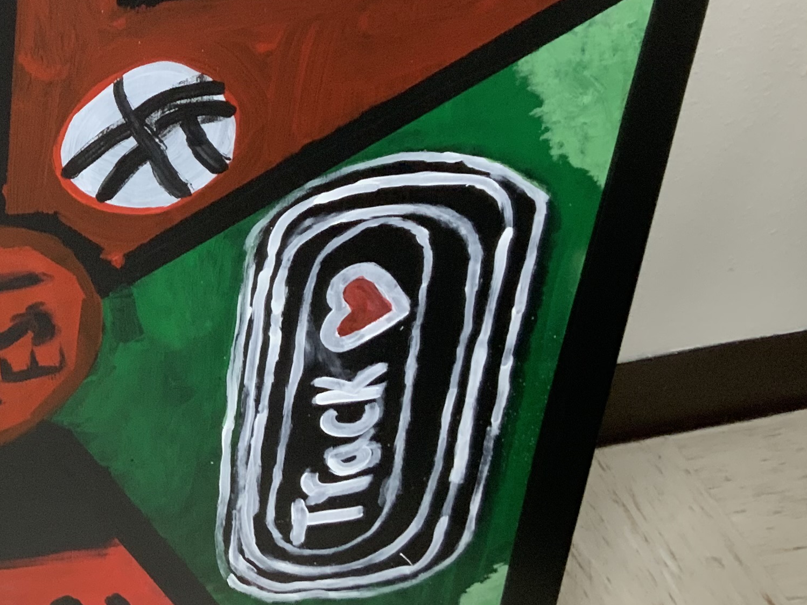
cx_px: -107
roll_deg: +0.8
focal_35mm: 78
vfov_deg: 18.8
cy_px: 206
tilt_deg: -41.8
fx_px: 1818
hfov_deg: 23.3
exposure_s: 1/60
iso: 125
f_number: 1.8
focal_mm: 3
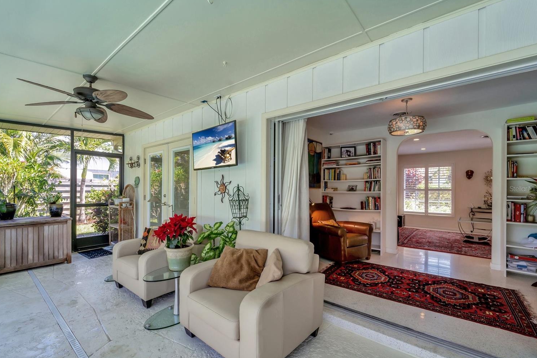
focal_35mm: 15
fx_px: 224
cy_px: 189
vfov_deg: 77.2
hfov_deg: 100.3
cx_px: 254
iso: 250
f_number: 9
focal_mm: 14
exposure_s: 1/25
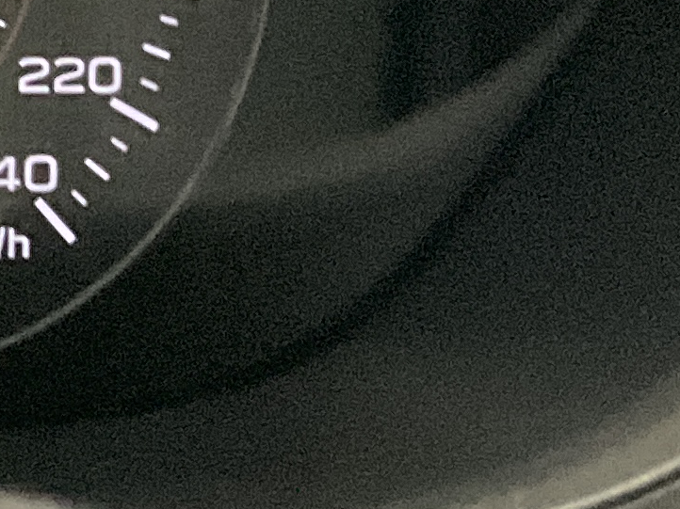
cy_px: -398
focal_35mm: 162
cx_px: -1090
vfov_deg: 8.8
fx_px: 3181
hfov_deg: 10.2
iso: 500
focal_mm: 3
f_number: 1.8
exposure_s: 1/30
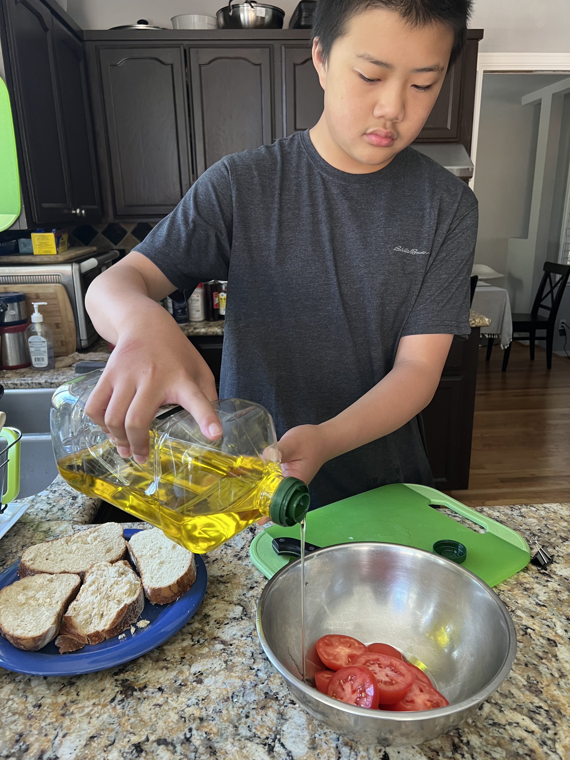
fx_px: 571
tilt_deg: -15.8
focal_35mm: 26
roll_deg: +1.9
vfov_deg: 67.3
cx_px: 285
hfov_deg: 53.1
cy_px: 380
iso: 125
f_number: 1.5
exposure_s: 1/84
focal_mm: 5.7
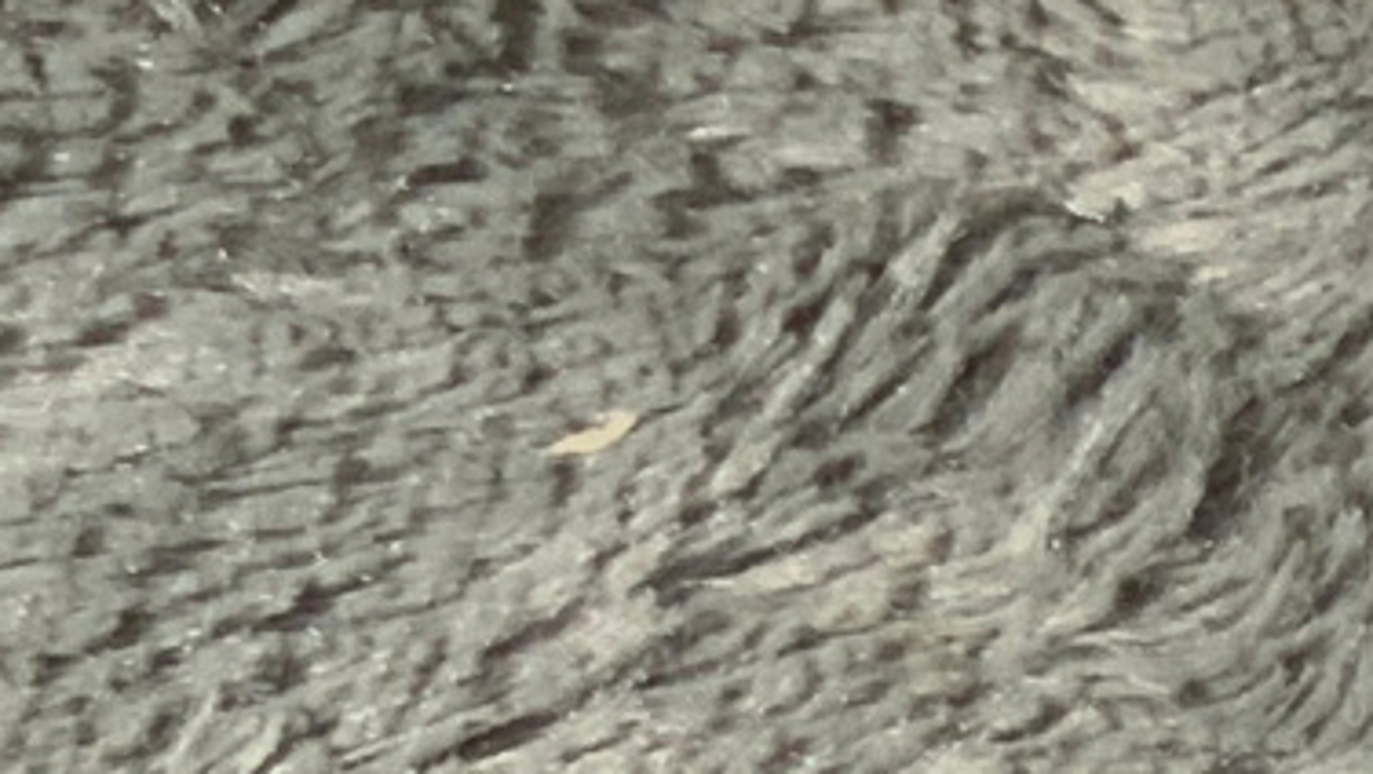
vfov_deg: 5.3
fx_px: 7832
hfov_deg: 8.3
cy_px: 2380
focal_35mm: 215
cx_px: 4243
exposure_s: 1/62
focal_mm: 3
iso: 64
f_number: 1.8
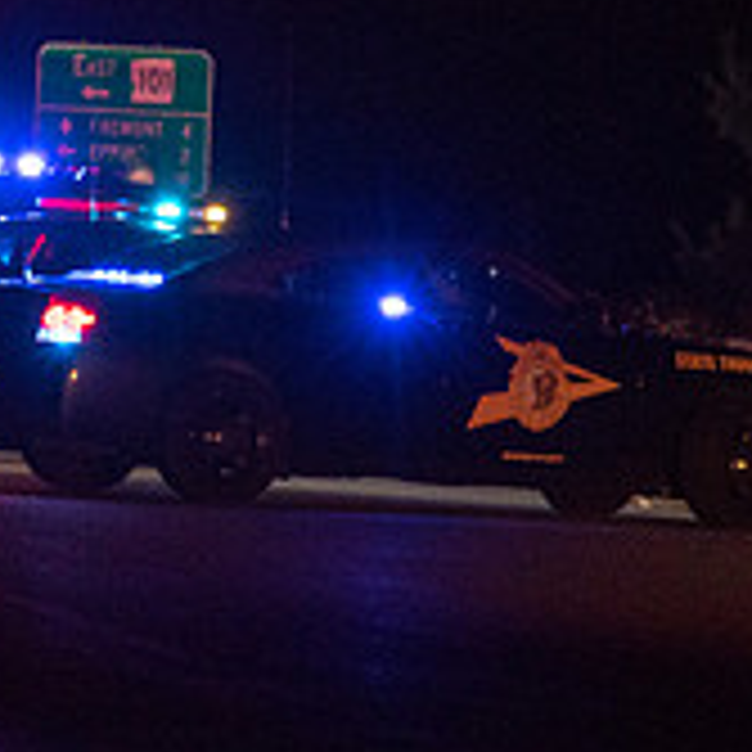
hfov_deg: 3.4
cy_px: 79
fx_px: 12608
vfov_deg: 3.4
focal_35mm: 513
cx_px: -383
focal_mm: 116
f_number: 4.5
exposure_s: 1/320
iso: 2000
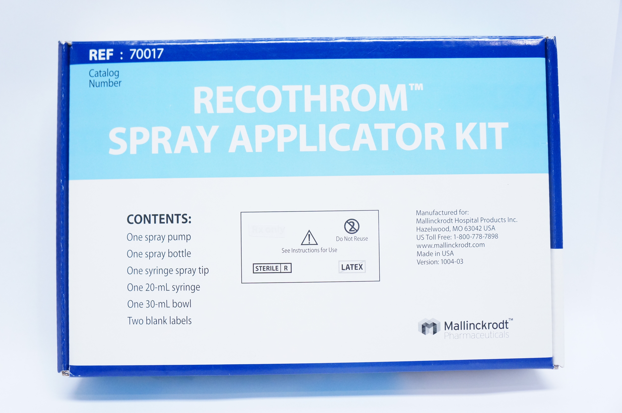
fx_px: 570
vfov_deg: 39.9
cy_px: 206
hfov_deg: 57.3
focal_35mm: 33
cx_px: 311
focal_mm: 22
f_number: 4.5
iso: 1600
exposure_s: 1/125
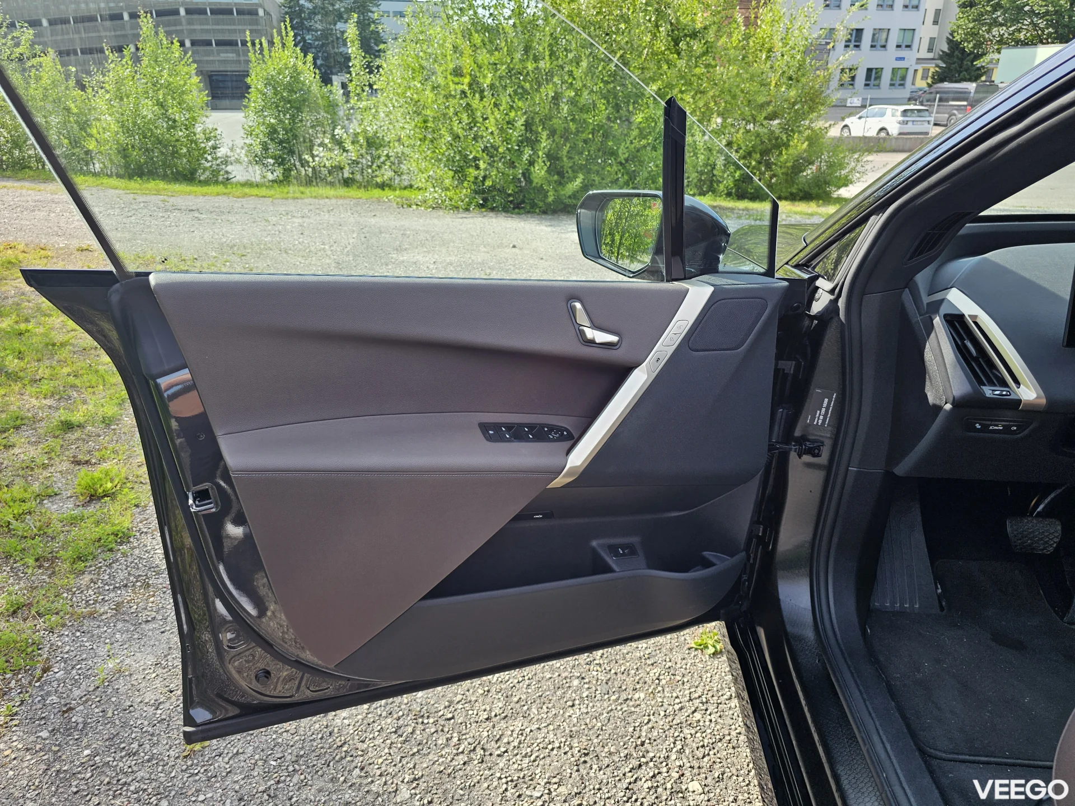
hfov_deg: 73.9
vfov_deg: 58.9
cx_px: 538
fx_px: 714
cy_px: 403
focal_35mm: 23
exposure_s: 1/180
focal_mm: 6.3
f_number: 1.7
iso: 12
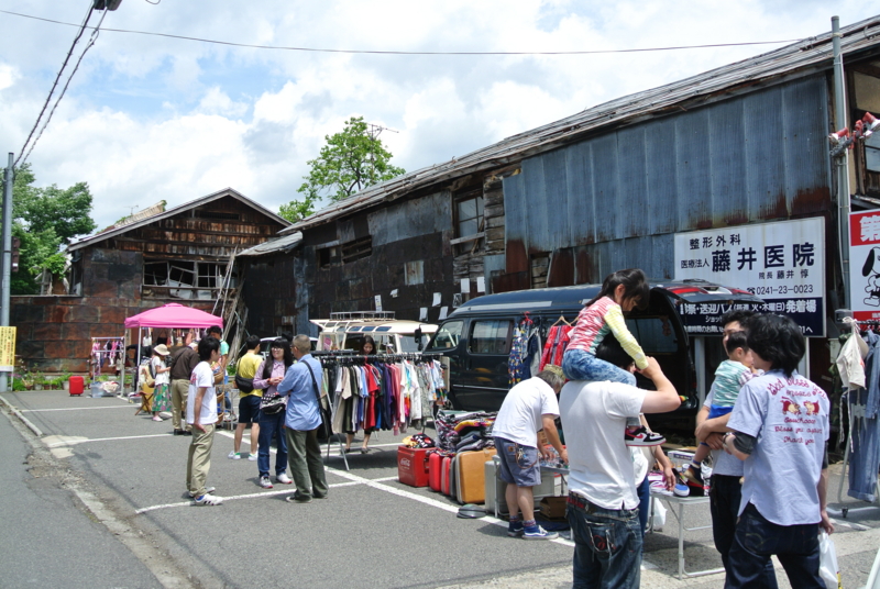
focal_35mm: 36
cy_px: 294
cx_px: 440
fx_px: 881
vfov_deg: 37.0
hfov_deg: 53.1
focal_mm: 13.6
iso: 100
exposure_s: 1/640
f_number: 4.5
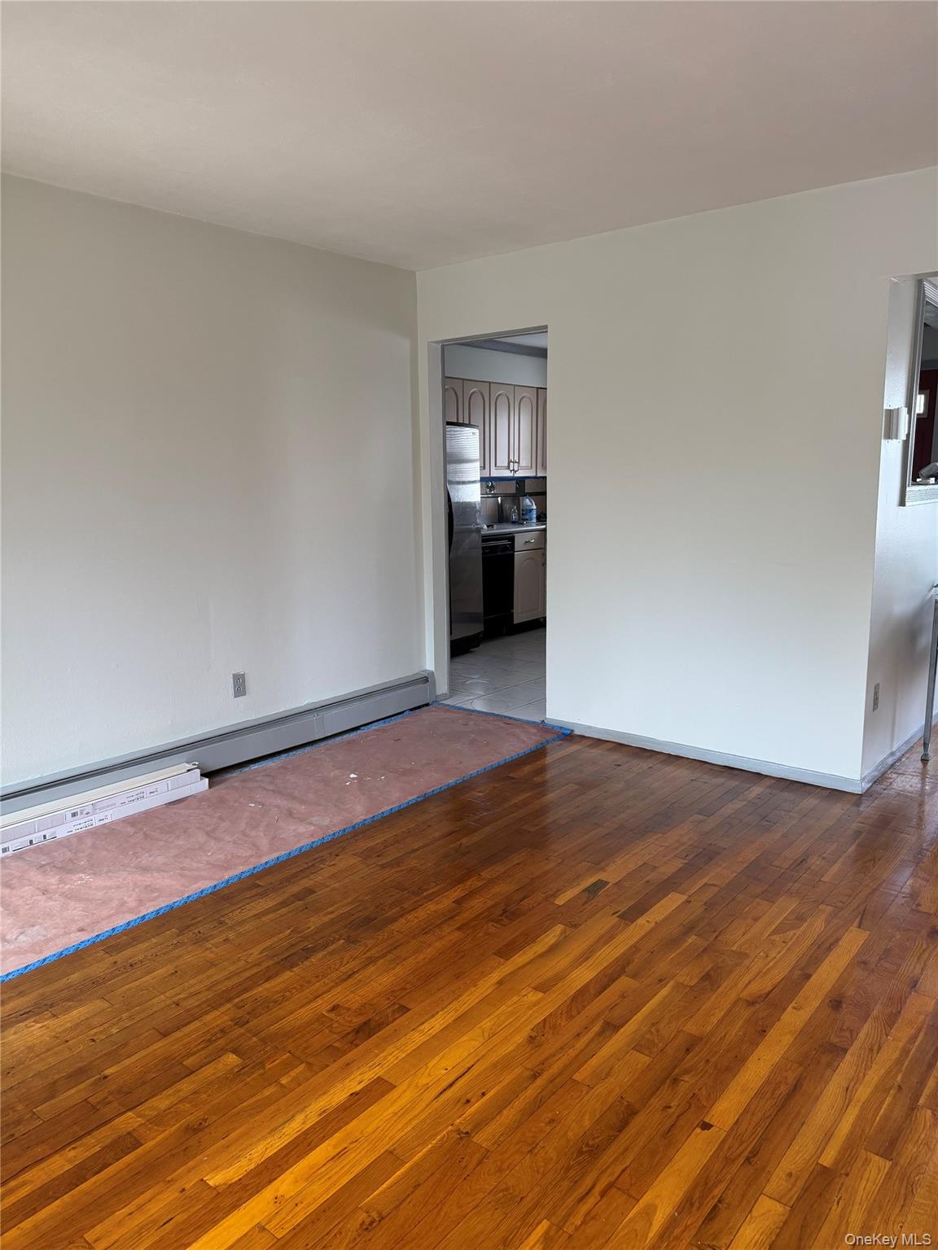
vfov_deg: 71.6
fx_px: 867
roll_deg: +1.5
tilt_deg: -9.8
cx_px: 469
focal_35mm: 24
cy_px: 625
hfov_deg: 56.8
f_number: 1.78
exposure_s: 1/121
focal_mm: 6.76
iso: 160
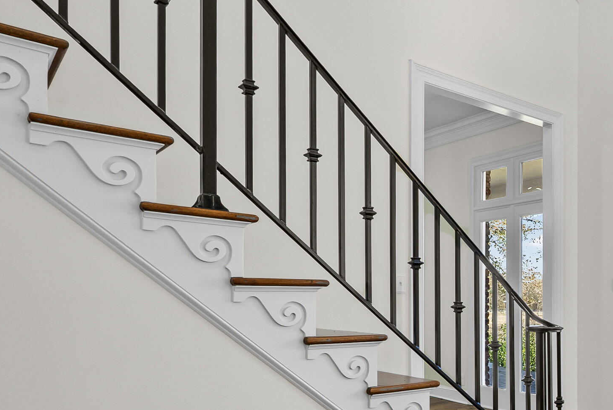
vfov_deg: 40.2
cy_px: 301
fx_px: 545
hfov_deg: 49.4
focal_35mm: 32
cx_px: 594
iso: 800
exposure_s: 1/25
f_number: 9
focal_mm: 16
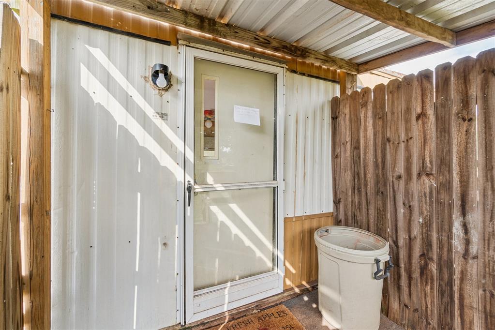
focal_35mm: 15
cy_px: 165
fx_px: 206
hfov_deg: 100.4
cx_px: 248
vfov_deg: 77.3
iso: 100
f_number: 8
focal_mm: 10
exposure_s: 1/40
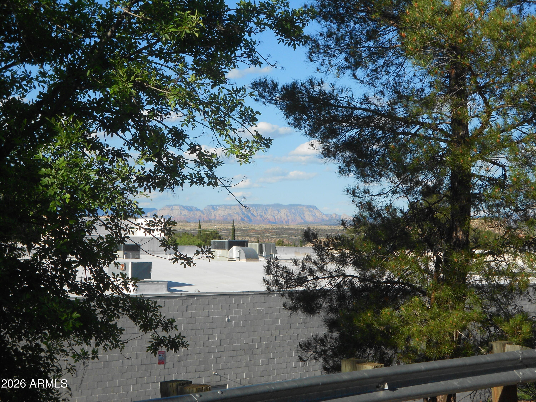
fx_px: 1177
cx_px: 268
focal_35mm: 76
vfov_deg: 19.4
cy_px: 201
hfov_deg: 25.7
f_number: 5.8
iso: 80
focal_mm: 13.5
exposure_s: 1/400
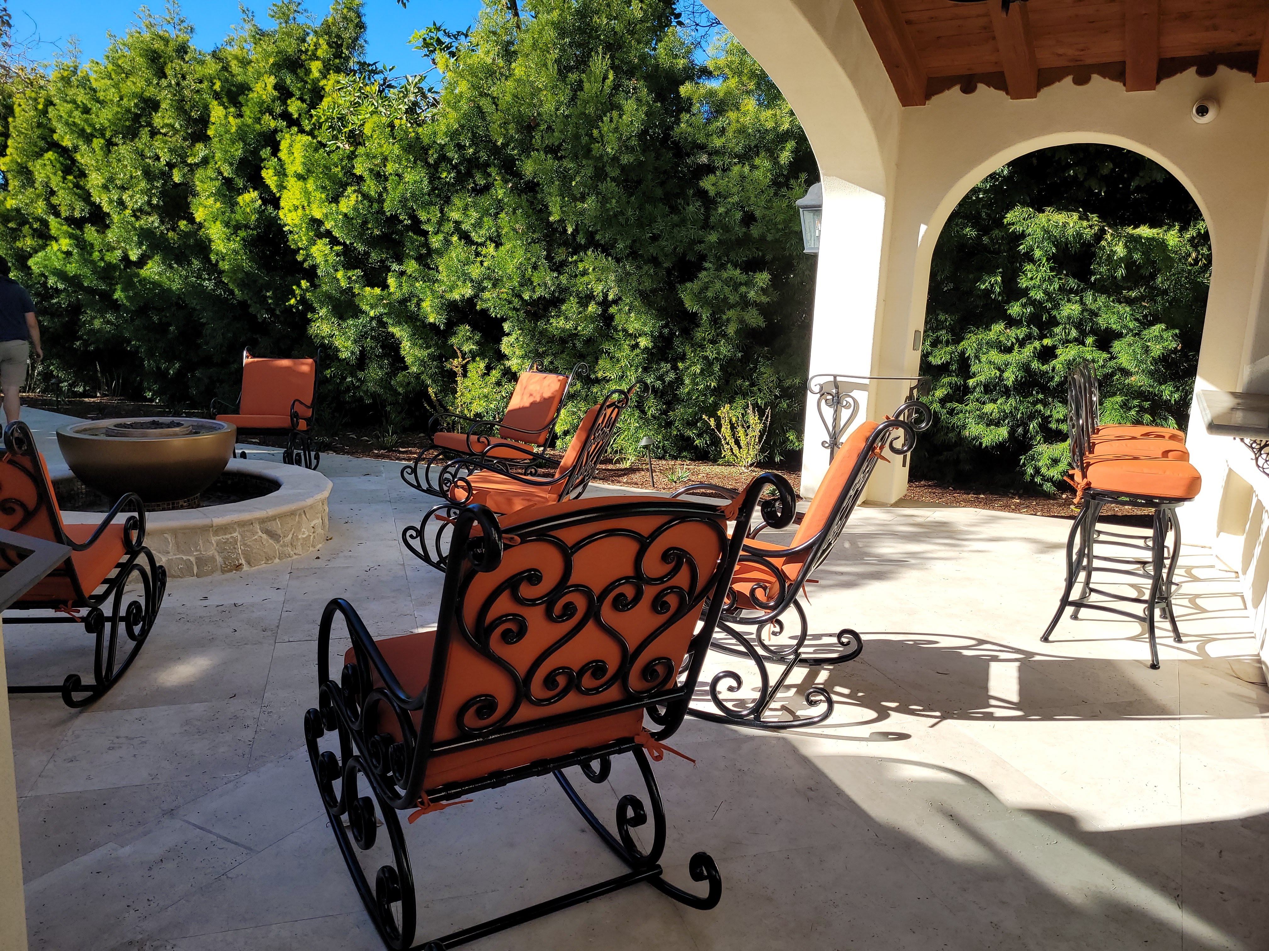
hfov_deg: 67.3
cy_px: 476
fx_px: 953
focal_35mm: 26
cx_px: 634
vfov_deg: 53.1
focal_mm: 5.4
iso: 40
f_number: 1.8
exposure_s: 1/1195
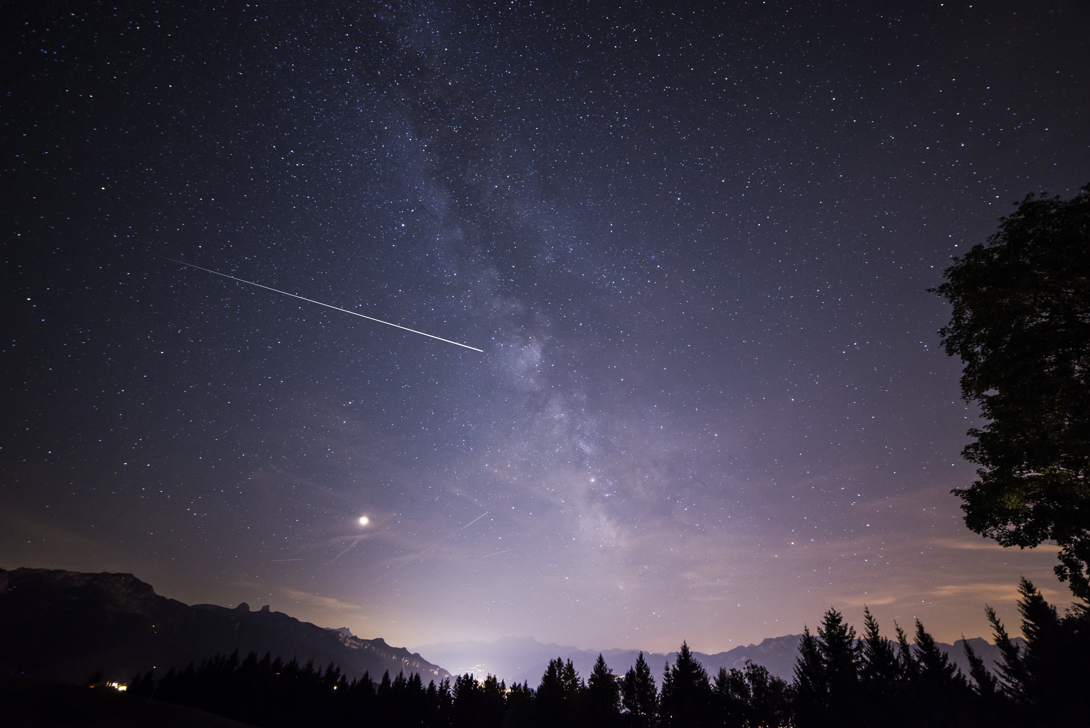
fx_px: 424
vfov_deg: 81.3
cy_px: 364
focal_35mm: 14
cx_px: 545
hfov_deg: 104.2
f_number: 2.8
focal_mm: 14
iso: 1600
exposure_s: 25
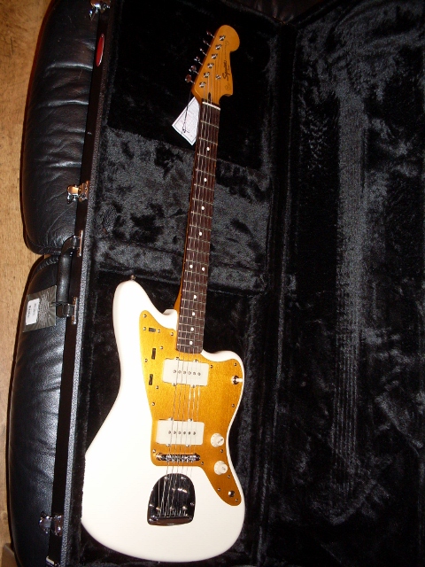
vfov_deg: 49.0
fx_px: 622
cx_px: 212
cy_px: 284
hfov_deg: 37.7
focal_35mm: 38
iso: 100
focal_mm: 6.3
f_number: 2.8
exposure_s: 1/45
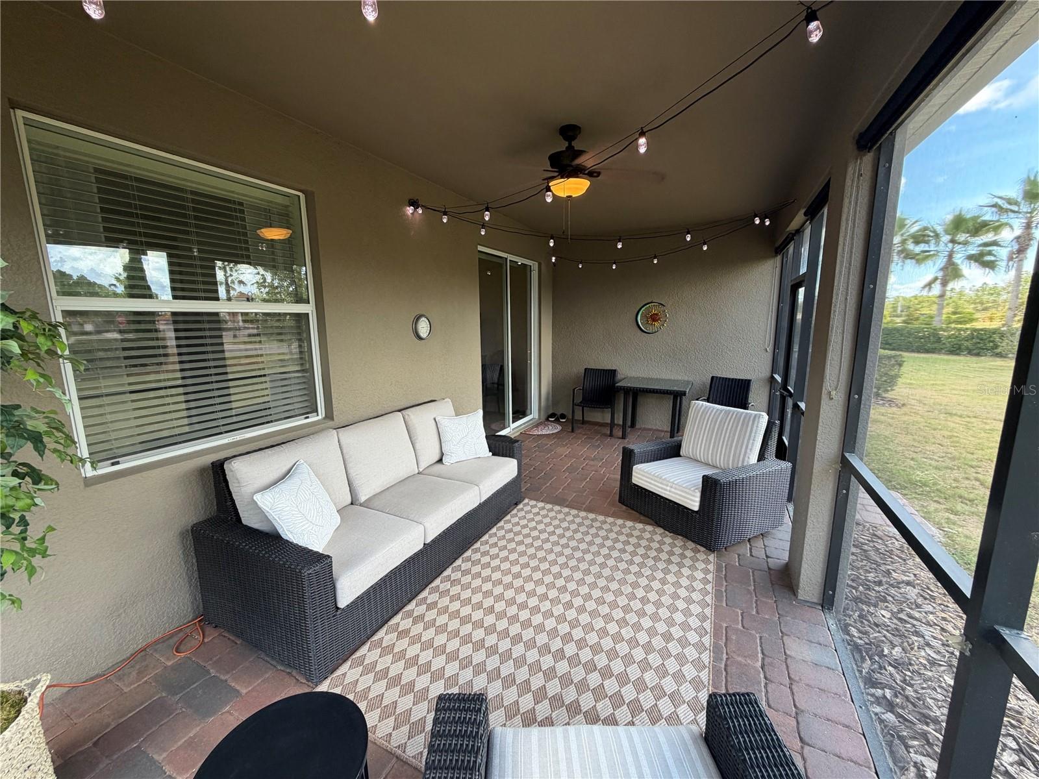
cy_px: 390
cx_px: 520
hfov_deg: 102.1
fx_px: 420
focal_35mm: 14
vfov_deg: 85.7
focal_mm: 2.22
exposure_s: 1/121
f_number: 2.2
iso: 125
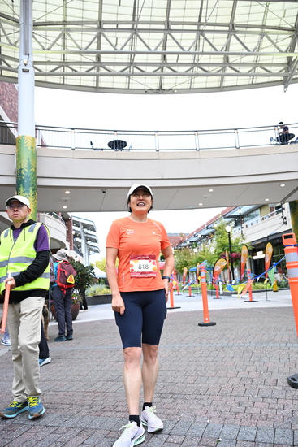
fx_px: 341
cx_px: 149
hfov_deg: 47.2
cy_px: 224
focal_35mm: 28
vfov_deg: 66.4
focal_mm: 27.5
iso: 3200
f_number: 4
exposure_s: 1/500
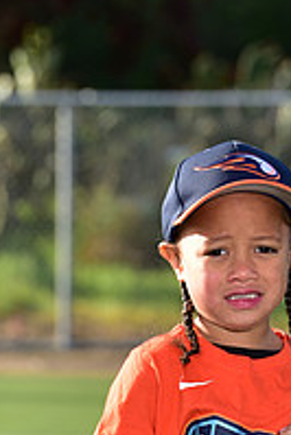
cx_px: 240
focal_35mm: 365
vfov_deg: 5.6
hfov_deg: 3.8
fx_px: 4418
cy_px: 566
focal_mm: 125
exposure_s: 1/200
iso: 64
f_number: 5
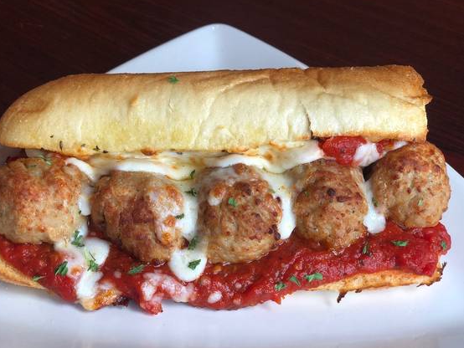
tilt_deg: -37.4
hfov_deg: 34.9
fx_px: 738
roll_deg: -1.4
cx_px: 219
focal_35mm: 55
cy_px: 176
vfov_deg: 26.6
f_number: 2.4
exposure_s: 1/60
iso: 25
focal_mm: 6
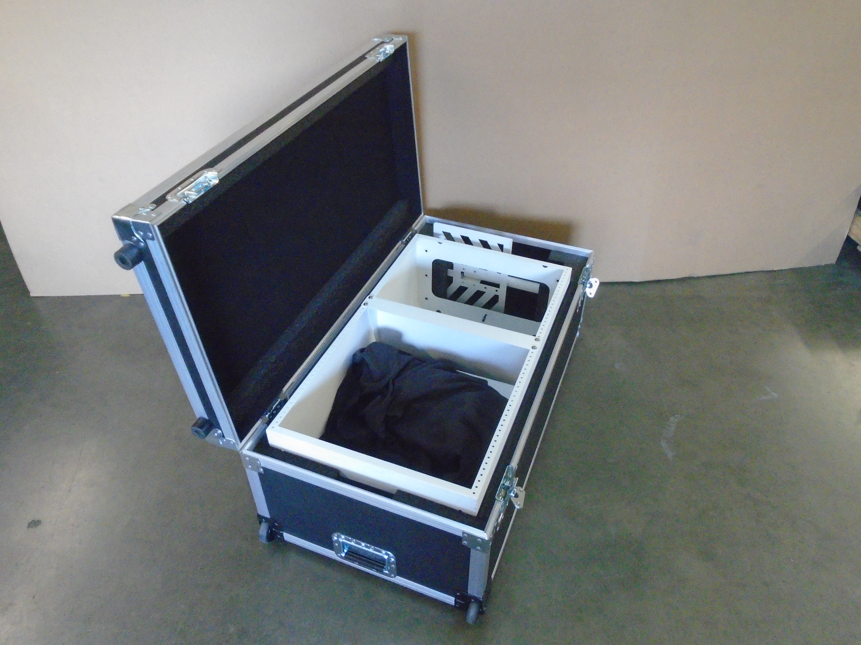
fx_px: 647
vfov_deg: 53.1
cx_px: 430
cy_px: 322
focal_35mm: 26
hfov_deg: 67.3
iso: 800
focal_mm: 4.6
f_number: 3.2
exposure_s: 1/50
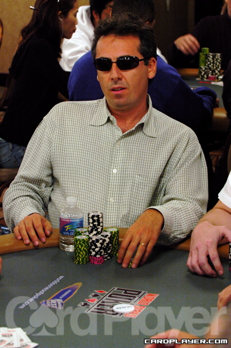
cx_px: 116
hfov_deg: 13.0
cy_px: 174
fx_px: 1014
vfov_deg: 19.5
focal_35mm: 105
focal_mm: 70
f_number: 5
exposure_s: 1/60
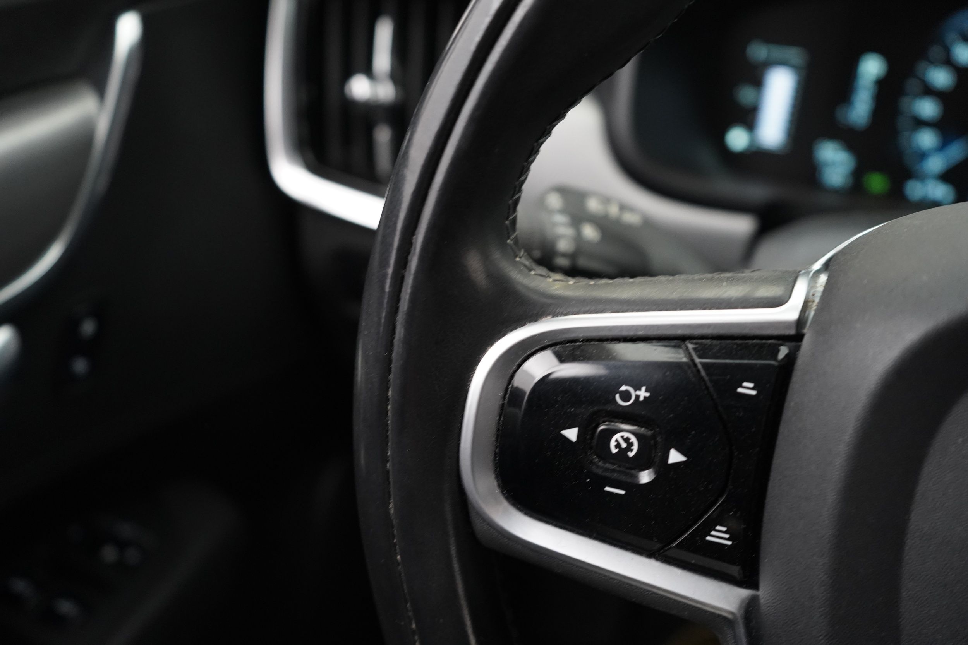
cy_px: 322
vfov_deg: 40.0
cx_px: 484
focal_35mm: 33
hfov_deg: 57.2
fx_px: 887
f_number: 4
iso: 5000
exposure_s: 1/60
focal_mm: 33
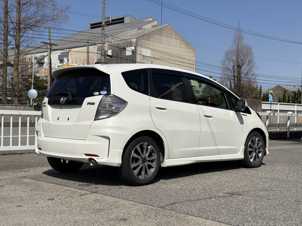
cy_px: 113
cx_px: 151
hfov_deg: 39.7
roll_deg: -1.6
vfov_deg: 30.3
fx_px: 419
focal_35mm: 48
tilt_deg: +0.1
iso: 64
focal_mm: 6.76
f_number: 1.78
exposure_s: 1/11364
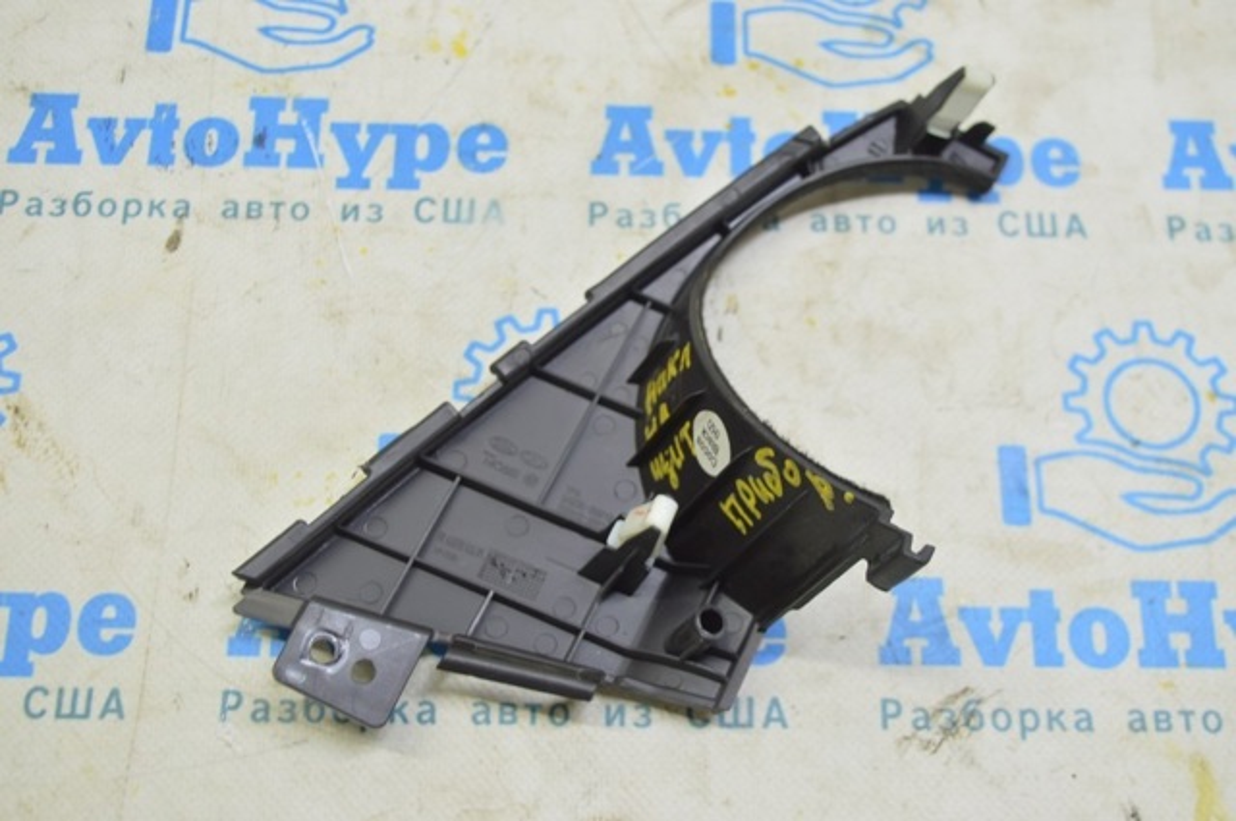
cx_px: 618
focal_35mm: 44
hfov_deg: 45.0
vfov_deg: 30.8
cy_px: 410
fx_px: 1492
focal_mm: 29
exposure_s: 1/20
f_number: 5.6
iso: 400
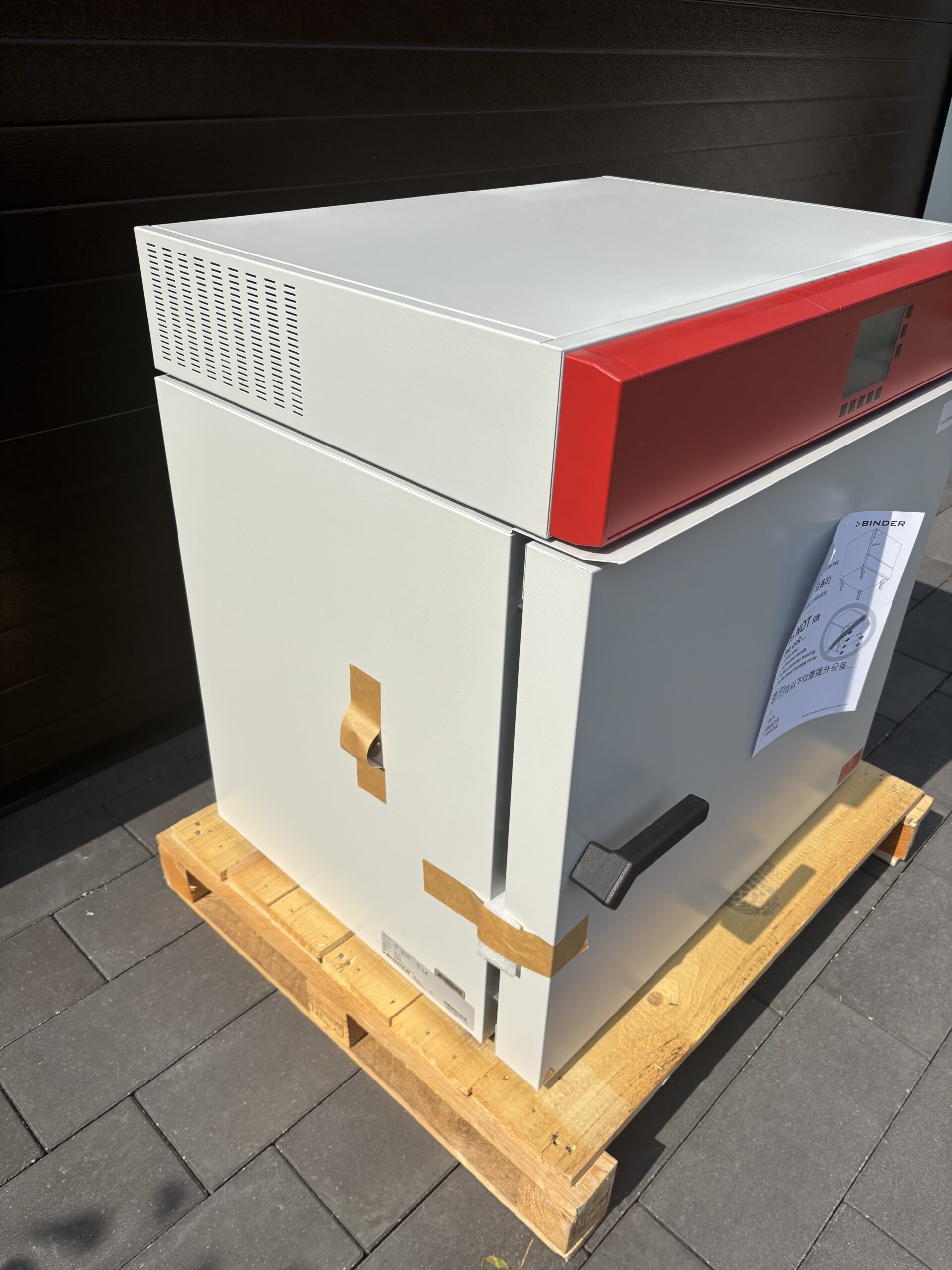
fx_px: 953
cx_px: 476
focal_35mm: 26
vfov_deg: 67.3
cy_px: 635
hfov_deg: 53.1
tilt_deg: -30.4
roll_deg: -2.4
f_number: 1.6
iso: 50
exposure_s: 1/5952
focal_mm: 5.96
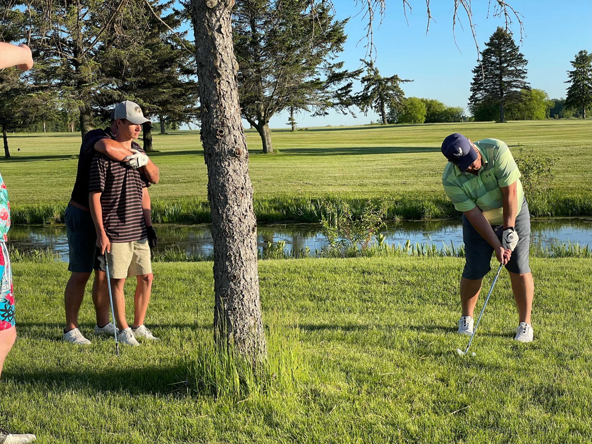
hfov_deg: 36.8
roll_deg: +2.8
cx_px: 296
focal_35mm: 52
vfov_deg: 28.0
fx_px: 889
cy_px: 222
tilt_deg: -5.0
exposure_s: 1/631
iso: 25
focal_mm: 6
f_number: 2
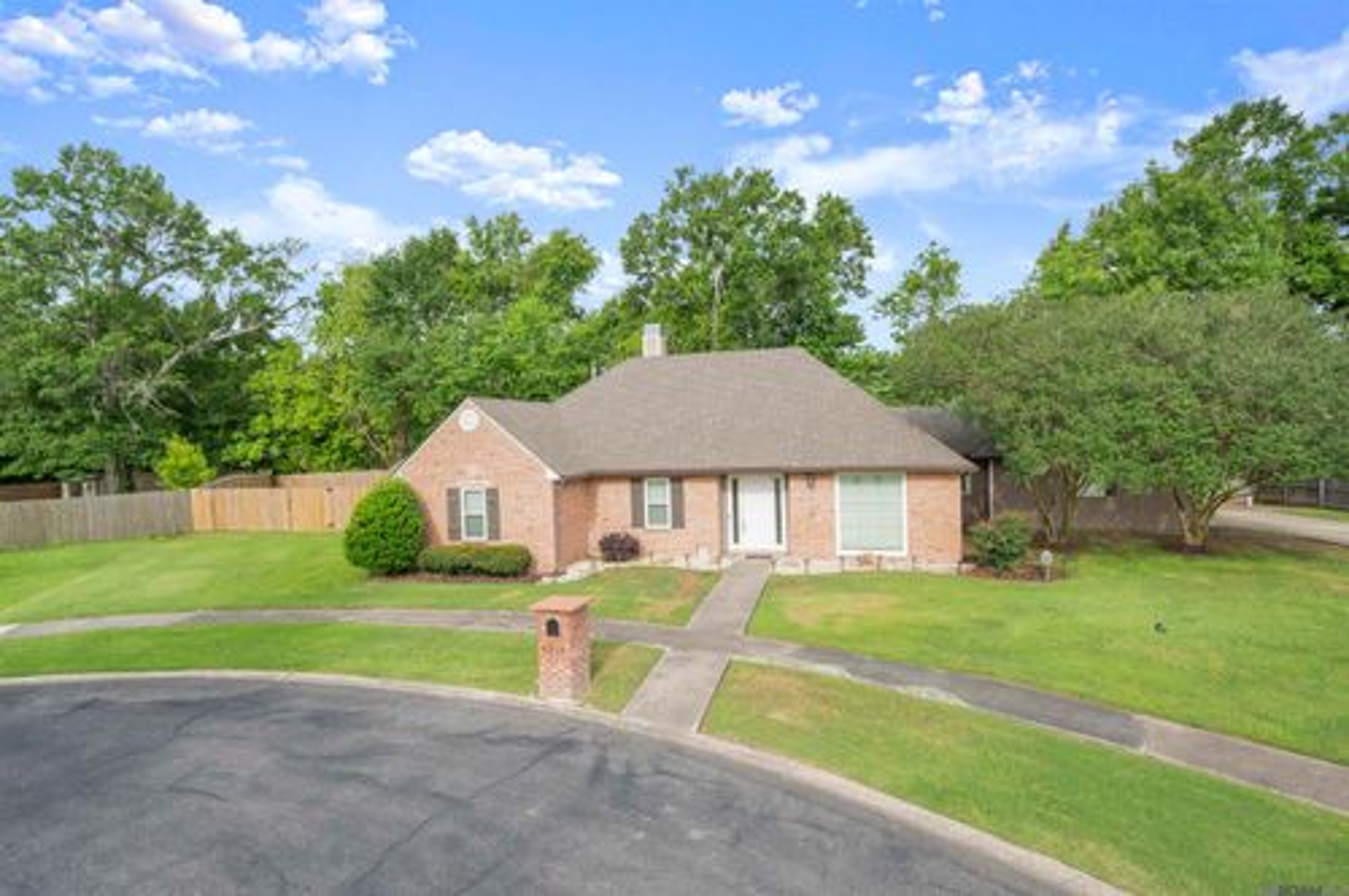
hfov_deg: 90.1
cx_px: 674
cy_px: 448
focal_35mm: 18
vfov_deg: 67.2
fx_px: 674
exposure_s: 1/500
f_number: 10
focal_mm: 18
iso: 400
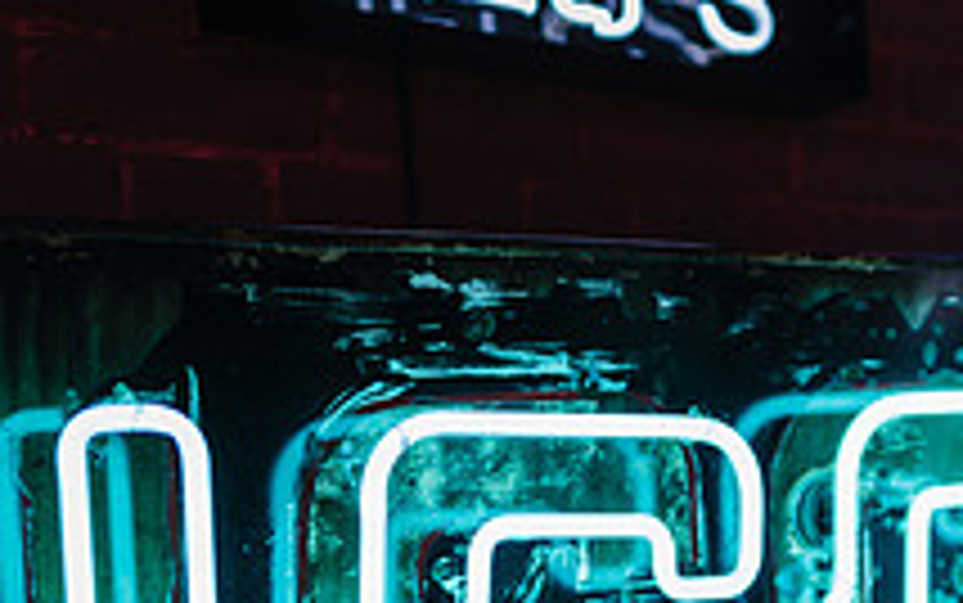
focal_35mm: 67
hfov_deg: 30.5
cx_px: 574
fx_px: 1759
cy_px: 498
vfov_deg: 19.2
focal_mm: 24
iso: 100
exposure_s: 1/100
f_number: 1.6
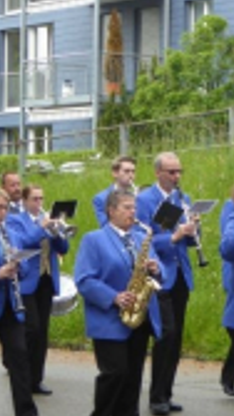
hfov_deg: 8.0
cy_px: 202
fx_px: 1654
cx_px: 258
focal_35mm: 150
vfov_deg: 14.3
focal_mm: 9.6
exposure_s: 1/125
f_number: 4.1
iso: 100
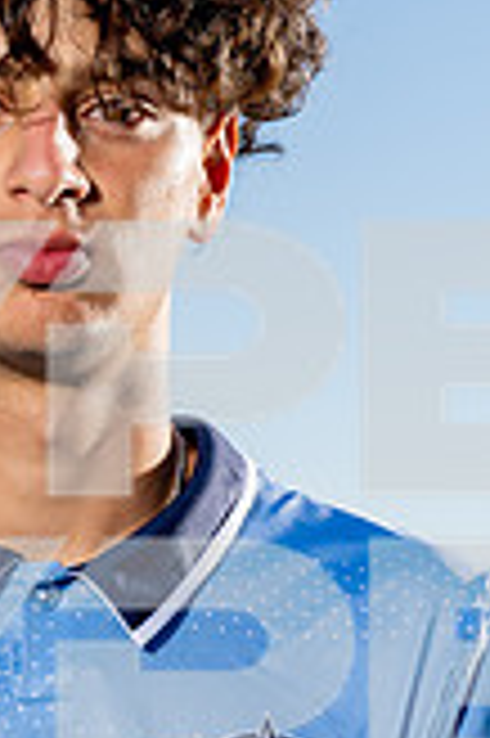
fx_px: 3928
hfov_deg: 7.1
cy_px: 680
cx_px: 4
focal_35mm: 192
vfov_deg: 10.7
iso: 100
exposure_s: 1/250
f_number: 7.1
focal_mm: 70
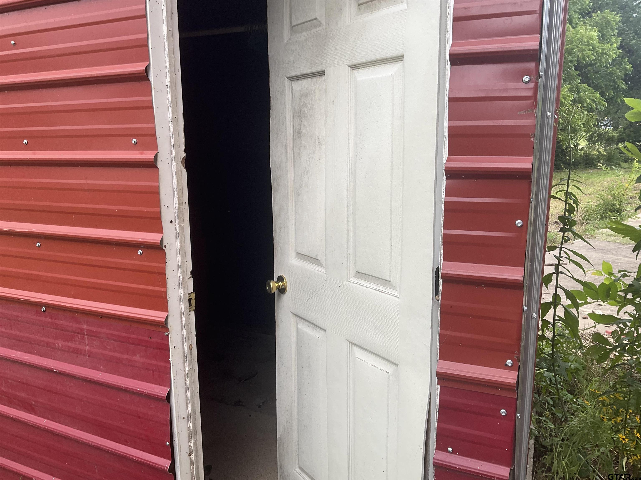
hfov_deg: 61.7
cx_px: 320
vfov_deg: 48.2
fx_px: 537
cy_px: 240
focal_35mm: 29
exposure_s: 1/146
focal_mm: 3
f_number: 1.8
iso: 20
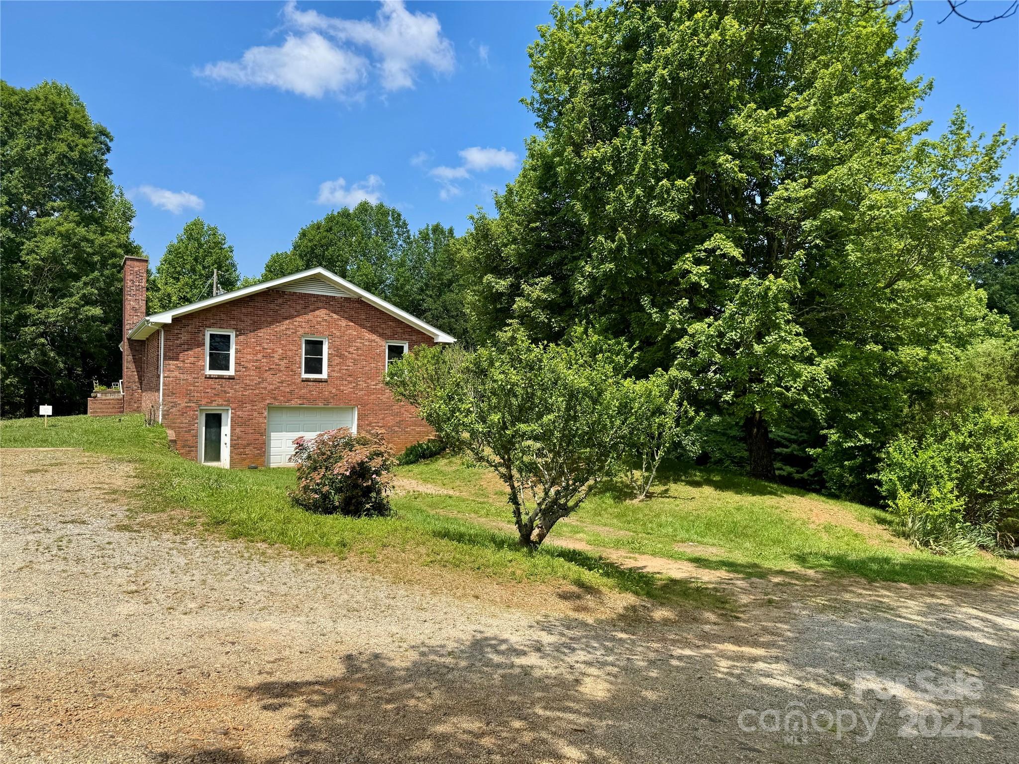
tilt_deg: +0.2
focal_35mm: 24
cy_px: 382
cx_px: 510
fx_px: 706
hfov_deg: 71.6
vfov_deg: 56.8
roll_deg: -1.6
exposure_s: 1/3413
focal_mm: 6.76
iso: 80
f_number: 1.78
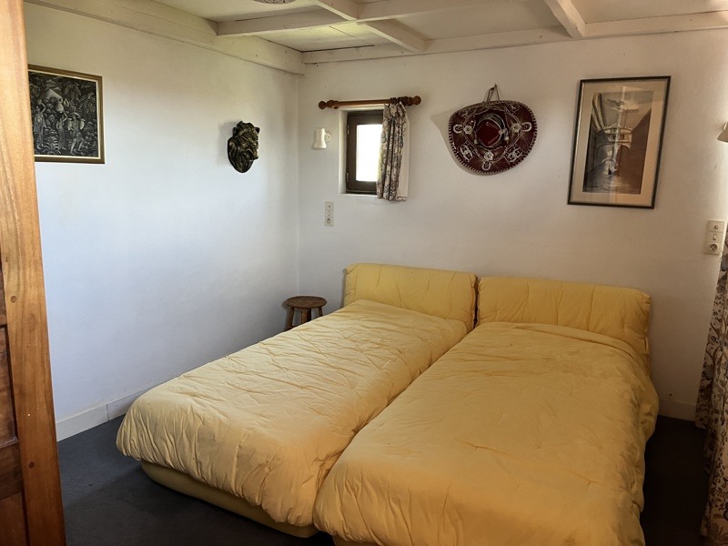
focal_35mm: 26
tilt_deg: -10.5
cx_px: 364
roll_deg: -0.2
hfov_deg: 67.3
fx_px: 547
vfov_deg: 53.1
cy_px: 273
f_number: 1.6
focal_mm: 5.1
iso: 250
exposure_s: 1/50
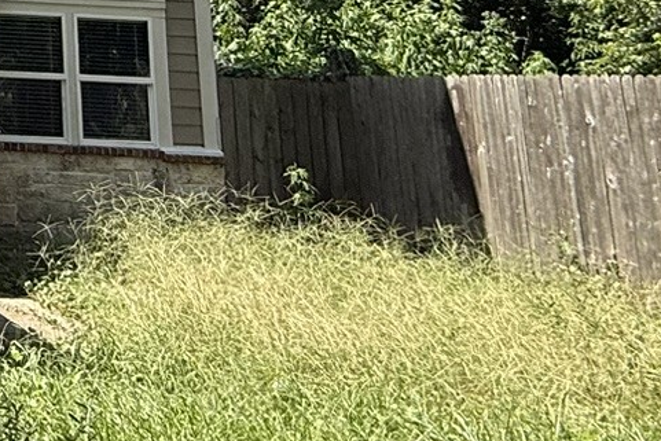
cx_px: -368
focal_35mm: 62
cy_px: -176
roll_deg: -2.6
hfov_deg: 24.2
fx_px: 1139
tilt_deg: +14.7
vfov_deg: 19.7
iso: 50
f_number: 2.2
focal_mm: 2.22
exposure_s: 1/1105
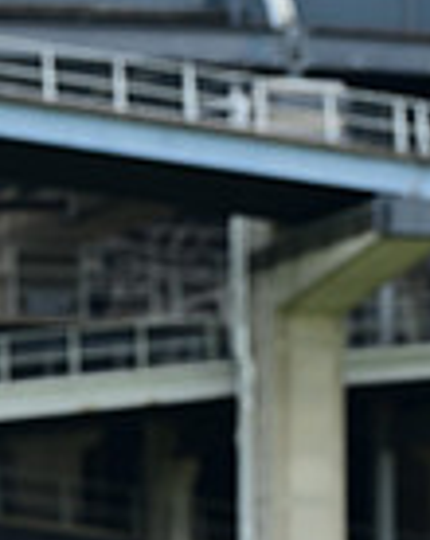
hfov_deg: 3.4
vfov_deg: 4.2
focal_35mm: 459
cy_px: 1131
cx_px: -248
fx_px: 7318
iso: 1000
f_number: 9
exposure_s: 1/800
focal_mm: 116
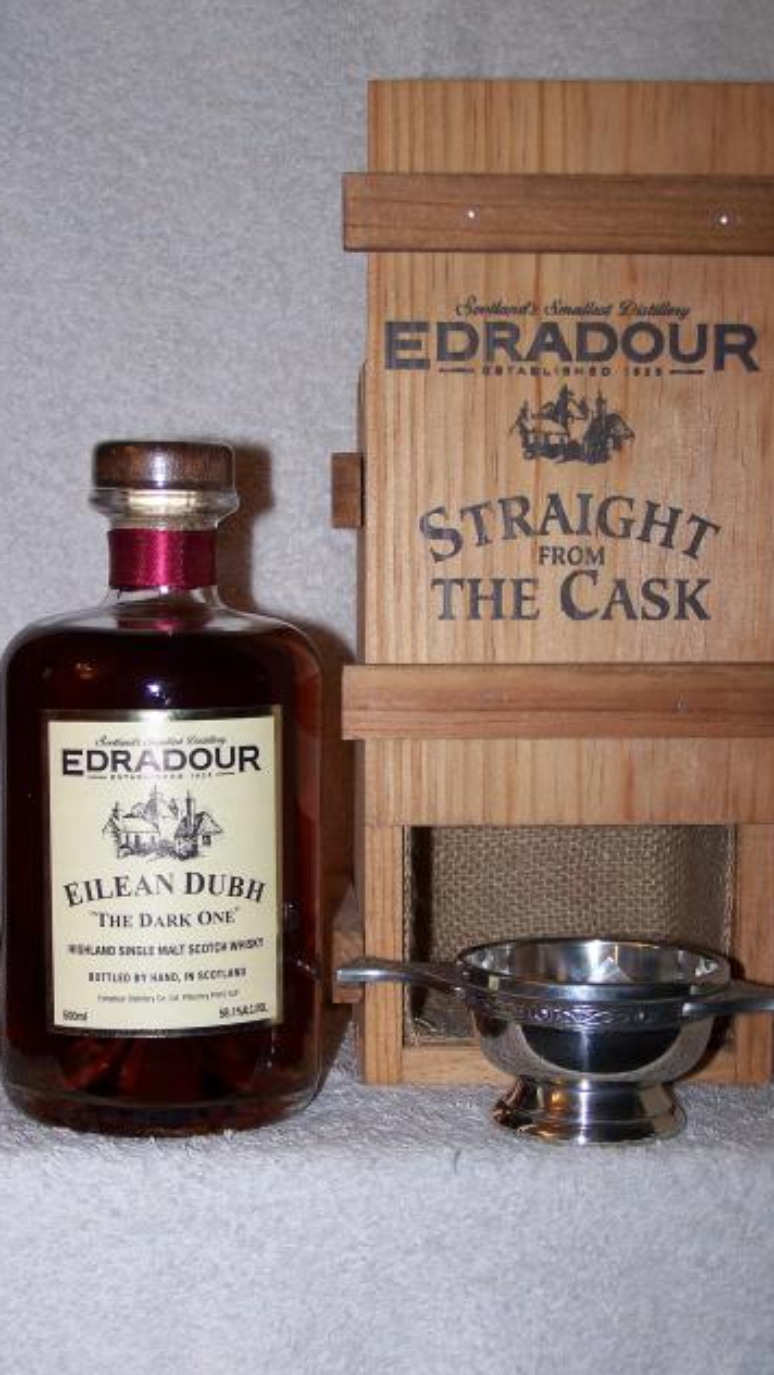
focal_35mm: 65
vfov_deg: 32.3
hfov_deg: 18.6
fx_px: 2369
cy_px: 689
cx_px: 376
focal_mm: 9.8
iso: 80
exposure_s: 1/60
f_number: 3.1
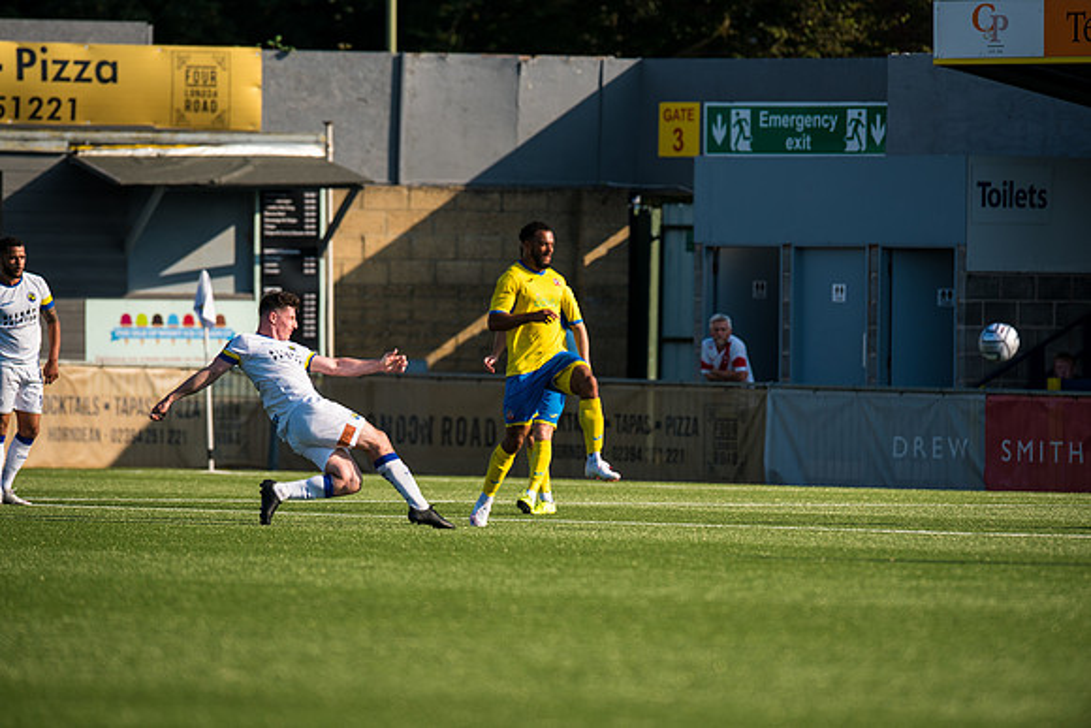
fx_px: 12124
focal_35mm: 400
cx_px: 546
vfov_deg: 3.4
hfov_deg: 5.2
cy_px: 364
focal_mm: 400
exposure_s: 1/2500
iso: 200
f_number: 5
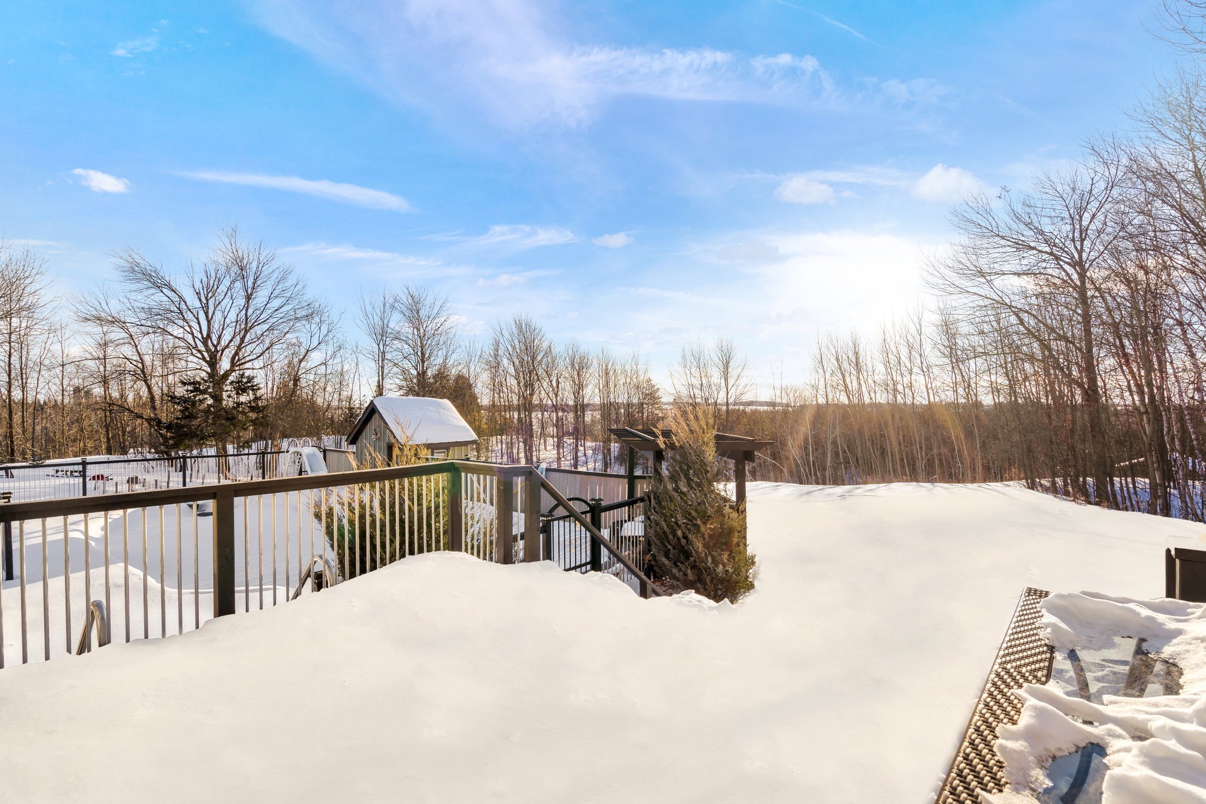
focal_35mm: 16
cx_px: 603
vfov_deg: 73.7
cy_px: 402
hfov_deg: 96.7
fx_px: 536
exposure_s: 1/250
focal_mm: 16
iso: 125
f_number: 8
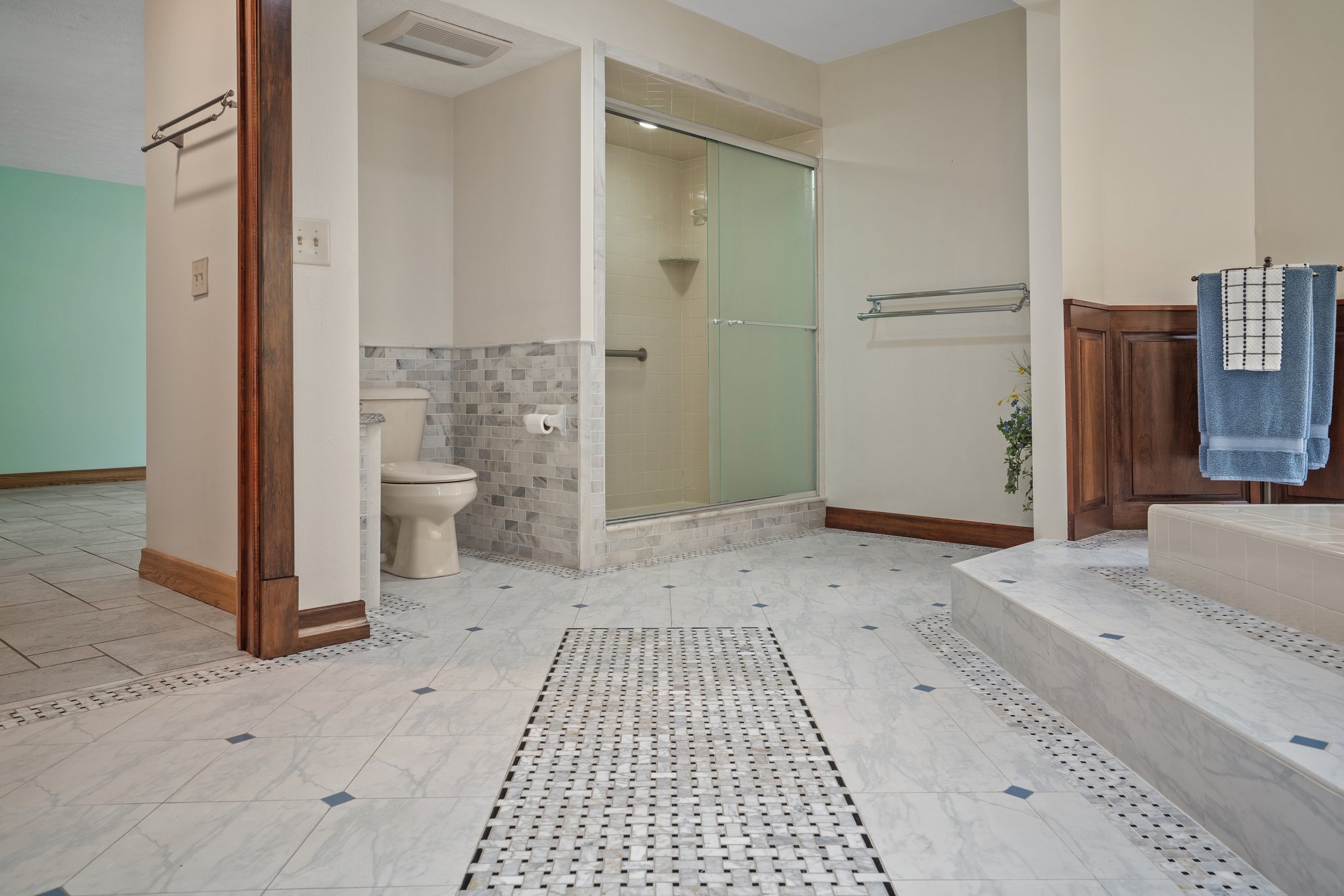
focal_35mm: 24
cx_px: 672
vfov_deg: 53.1
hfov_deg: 73.7
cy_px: 448
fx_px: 896
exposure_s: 1/2
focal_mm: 24
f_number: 8
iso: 320
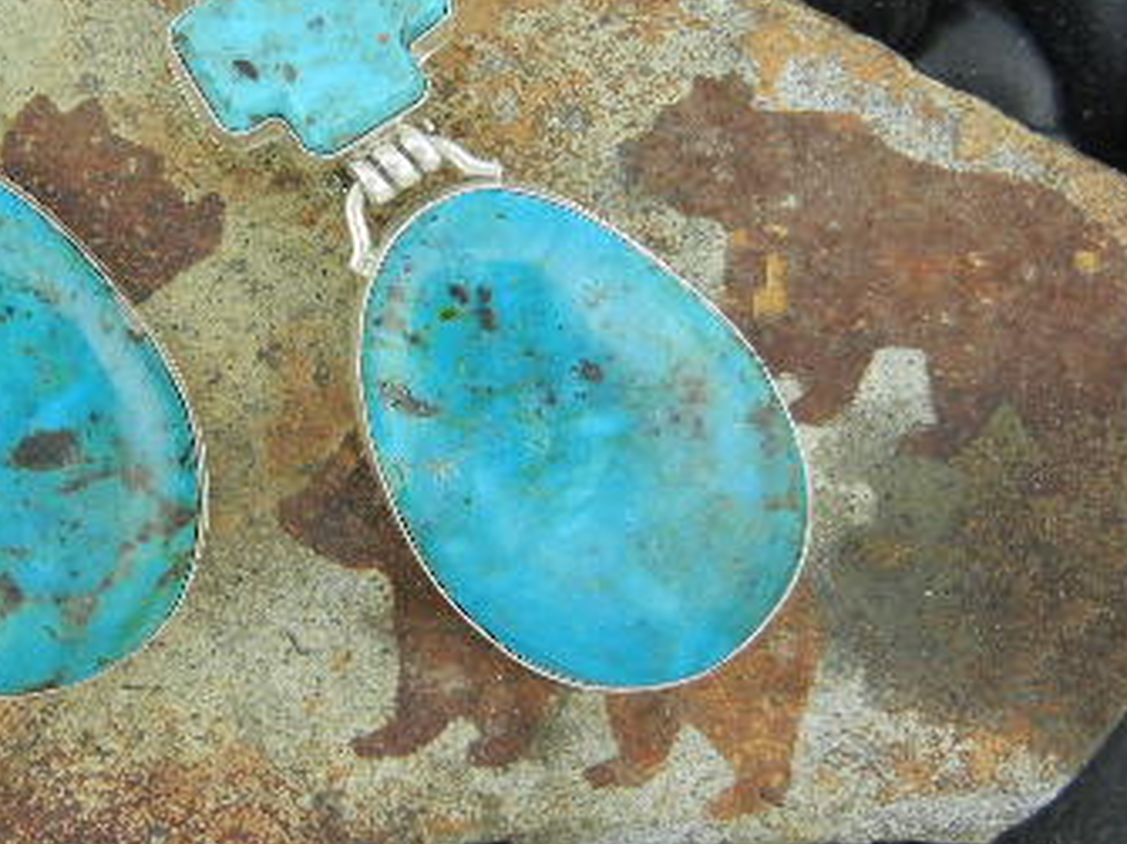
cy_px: 303
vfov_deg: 22.5
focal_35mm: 65
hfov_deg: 29.3
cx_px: 249
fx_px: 2115
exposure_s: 1/6.2
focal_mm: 6.2
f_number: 3.6
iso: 200
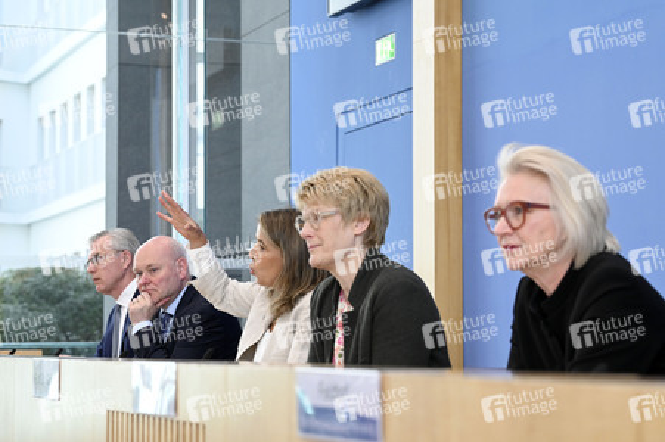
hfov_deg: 22.2
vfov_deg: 14.8
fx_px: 1698
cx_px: 332
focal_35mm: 92
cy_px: 221
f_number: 6.3
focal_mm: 92
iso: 2500
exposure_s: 1/640
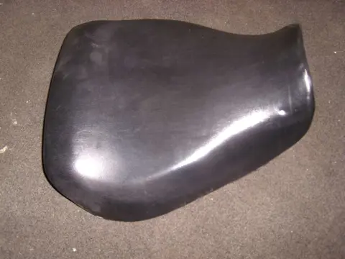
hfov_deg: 52.6
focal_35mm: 35
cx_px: 172
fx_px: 349
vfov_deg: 40.7
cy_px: 130
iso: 50
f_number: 2.8
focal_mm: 5.8
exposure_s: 1/30
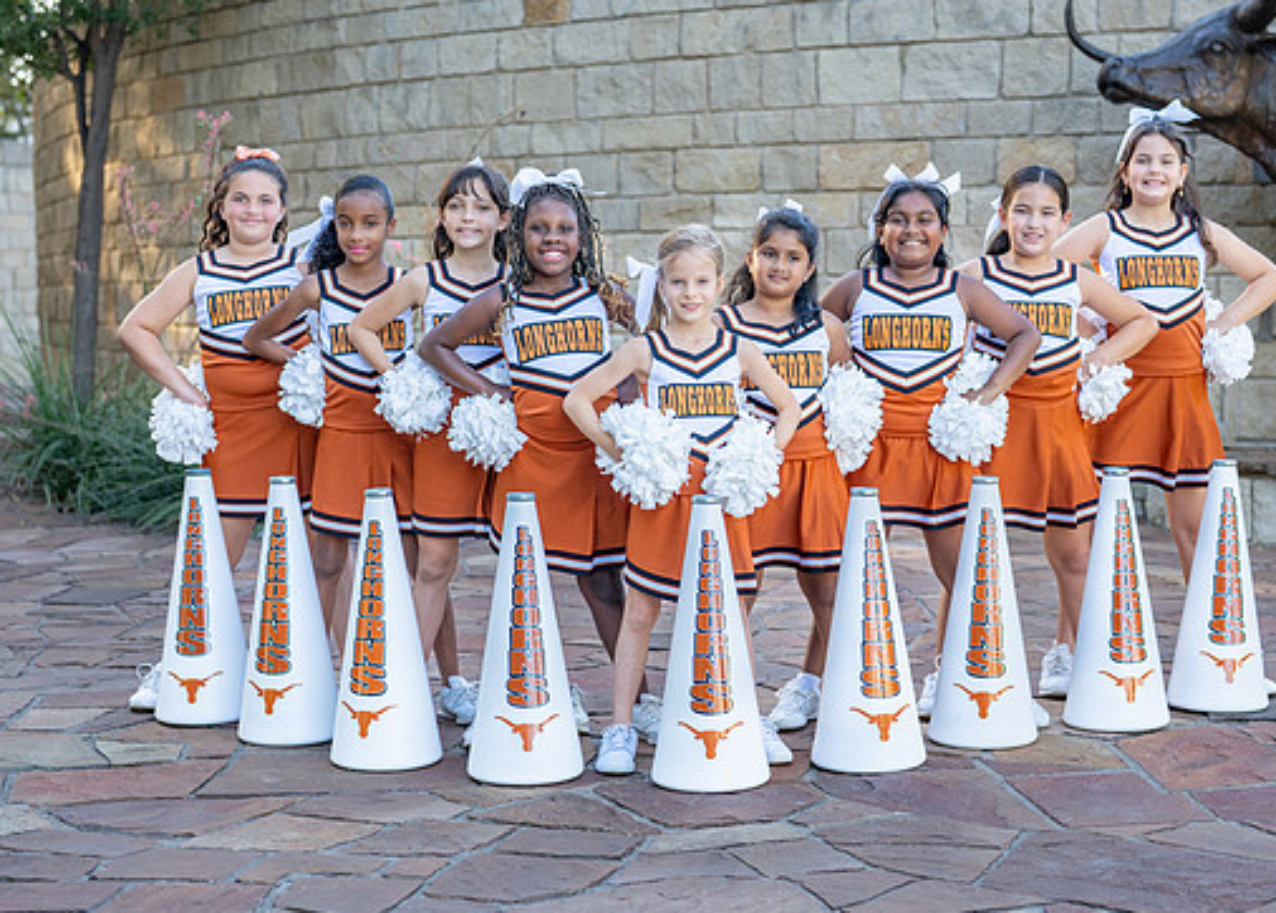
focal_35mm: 70
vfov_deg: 20.4
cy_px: 457
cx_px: 707
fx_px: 2538
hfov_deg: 28.2
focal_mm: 50
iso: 250
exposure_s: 1/400
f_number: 2.5
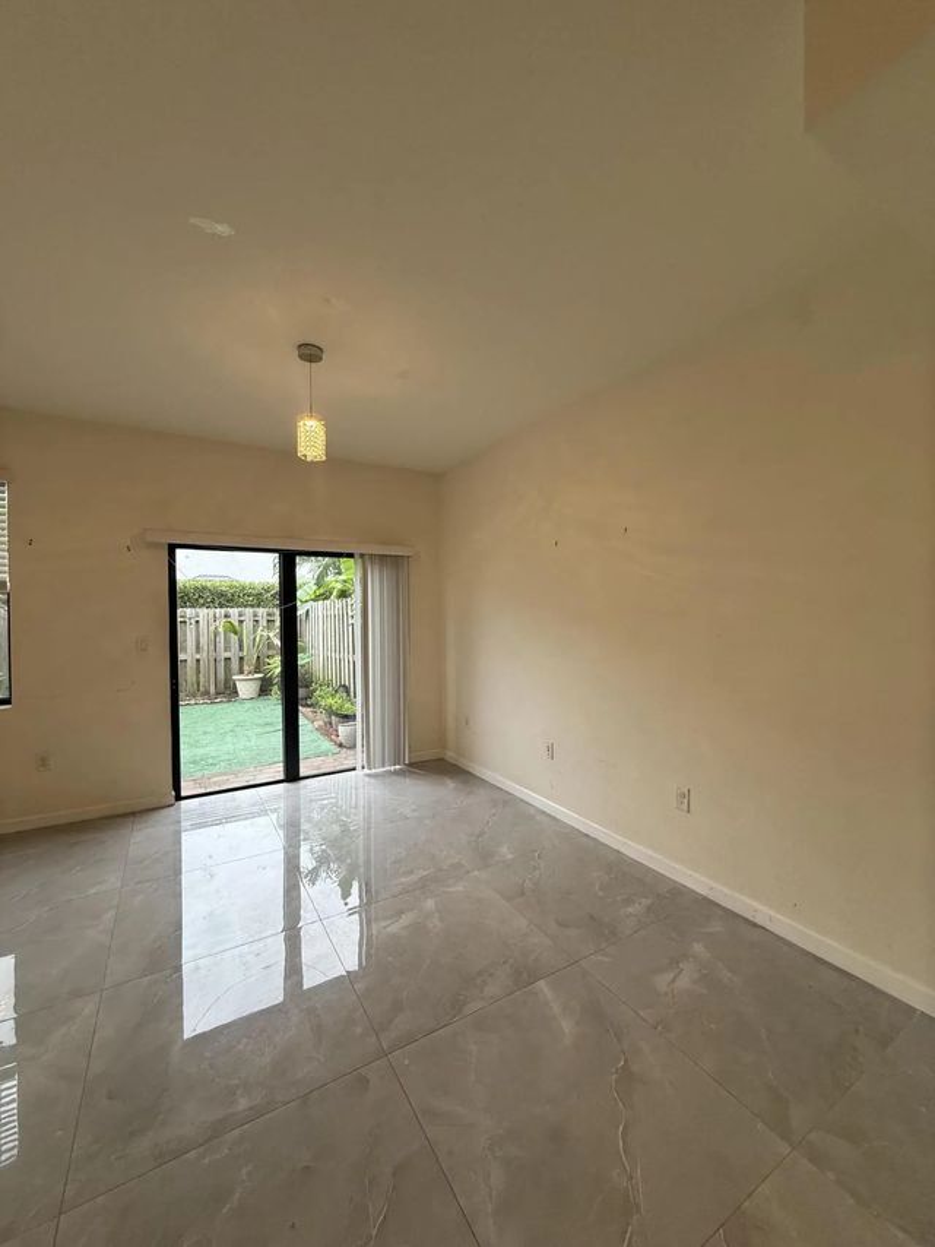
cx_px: 468
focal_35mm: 14
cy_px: 624
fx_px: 504
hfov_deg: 85.7
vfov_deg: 102.1
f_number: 2.2
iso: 200
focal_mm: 2.22
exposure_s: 1/120
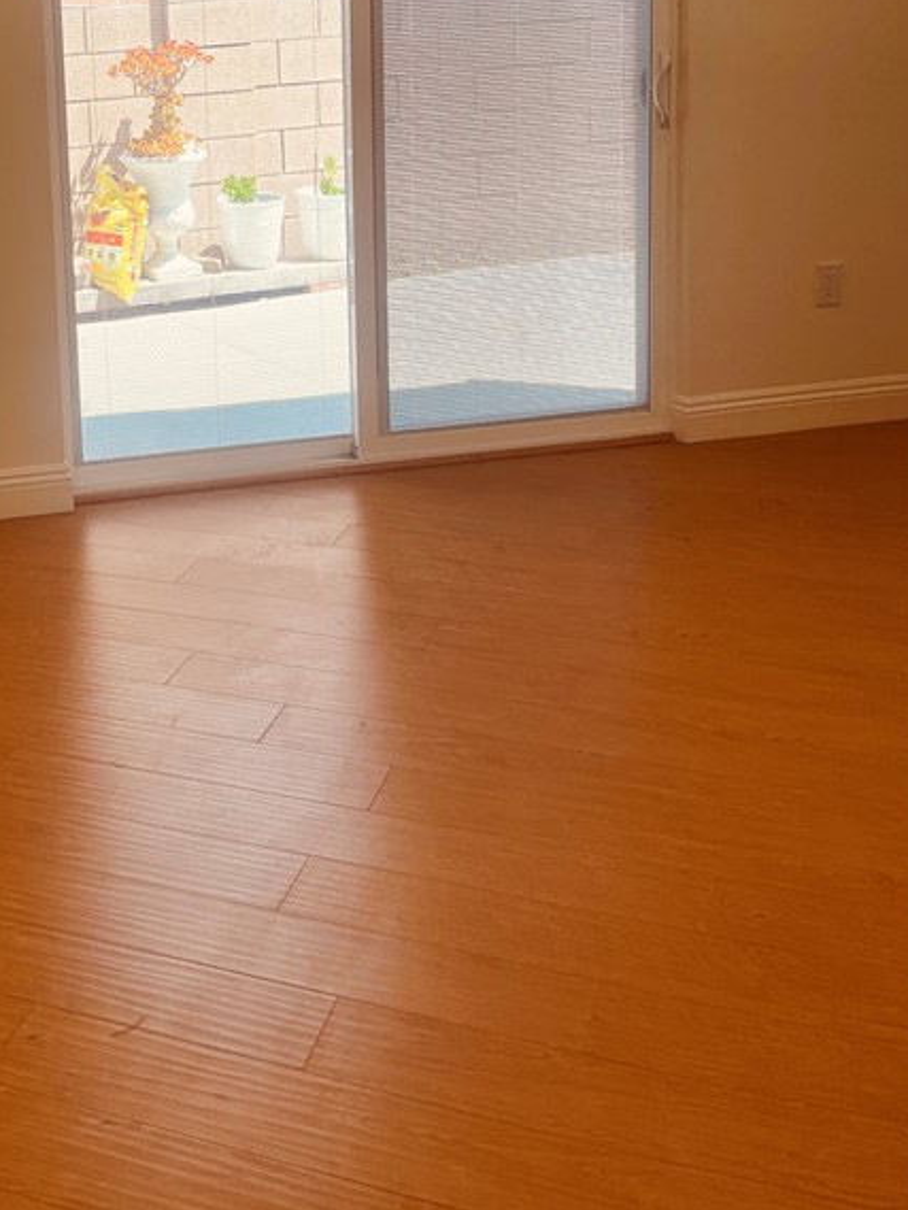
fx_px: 1573
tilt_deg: -7.0
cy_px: 208
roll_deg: +2.8
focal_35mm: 45
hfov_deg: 30.9
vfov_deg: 40.0
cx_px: 115
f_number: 1.6
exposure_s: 1/332
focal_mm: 5.1
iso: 32
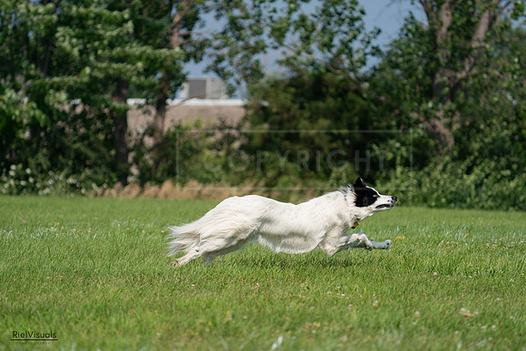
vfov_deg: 6.9
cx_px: 263
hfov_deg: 10.3
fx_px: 2923
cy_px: 176
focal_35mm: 200
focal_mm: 200
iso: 400
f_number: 5.6
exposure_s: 1/4000
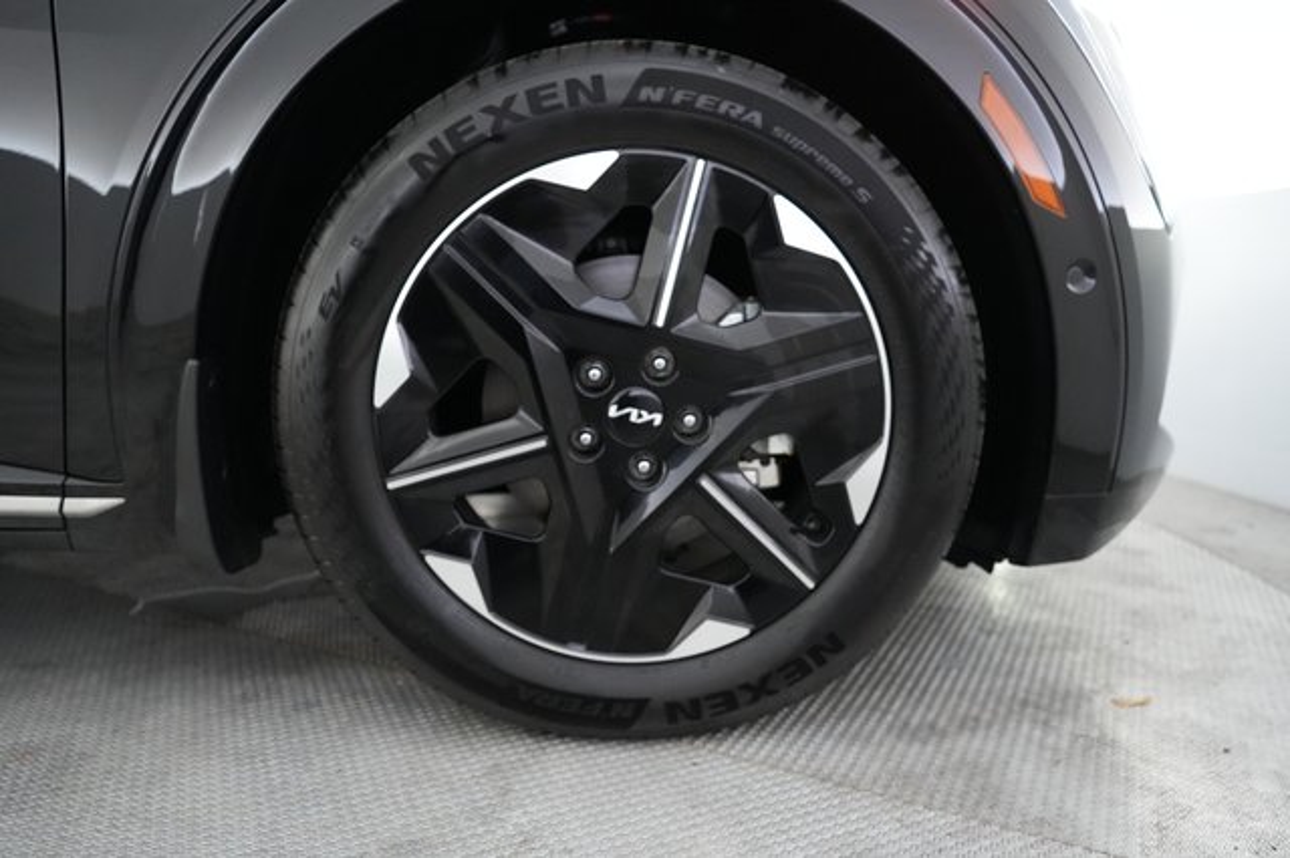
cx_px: 645
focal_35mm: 25
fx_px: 895
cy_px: 429
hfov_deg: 71.5
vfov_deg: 51.2
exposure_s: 1/160
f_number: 2.8
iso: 8000
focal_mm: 25
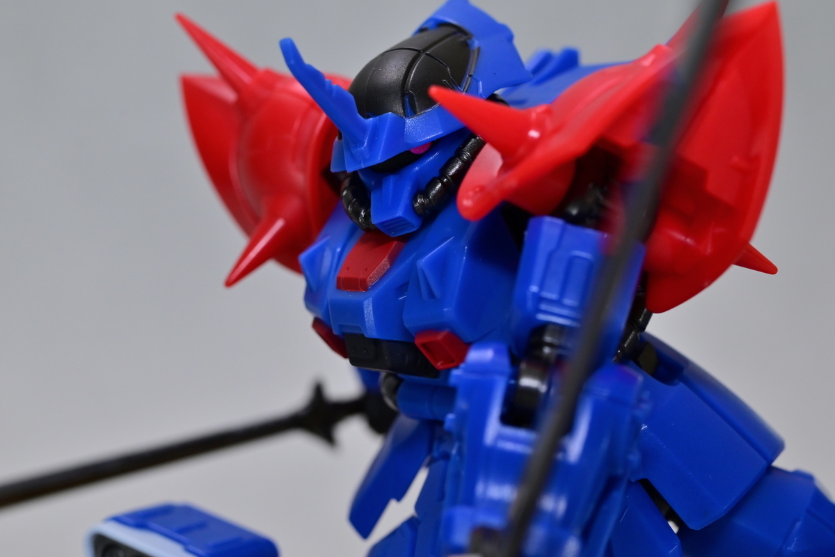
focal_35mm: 75
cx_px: 418
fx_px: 1739
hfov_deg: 27.0
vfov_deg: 18.2
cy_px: 278
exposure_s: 1/1.3
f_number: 10
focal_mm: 50
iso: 400
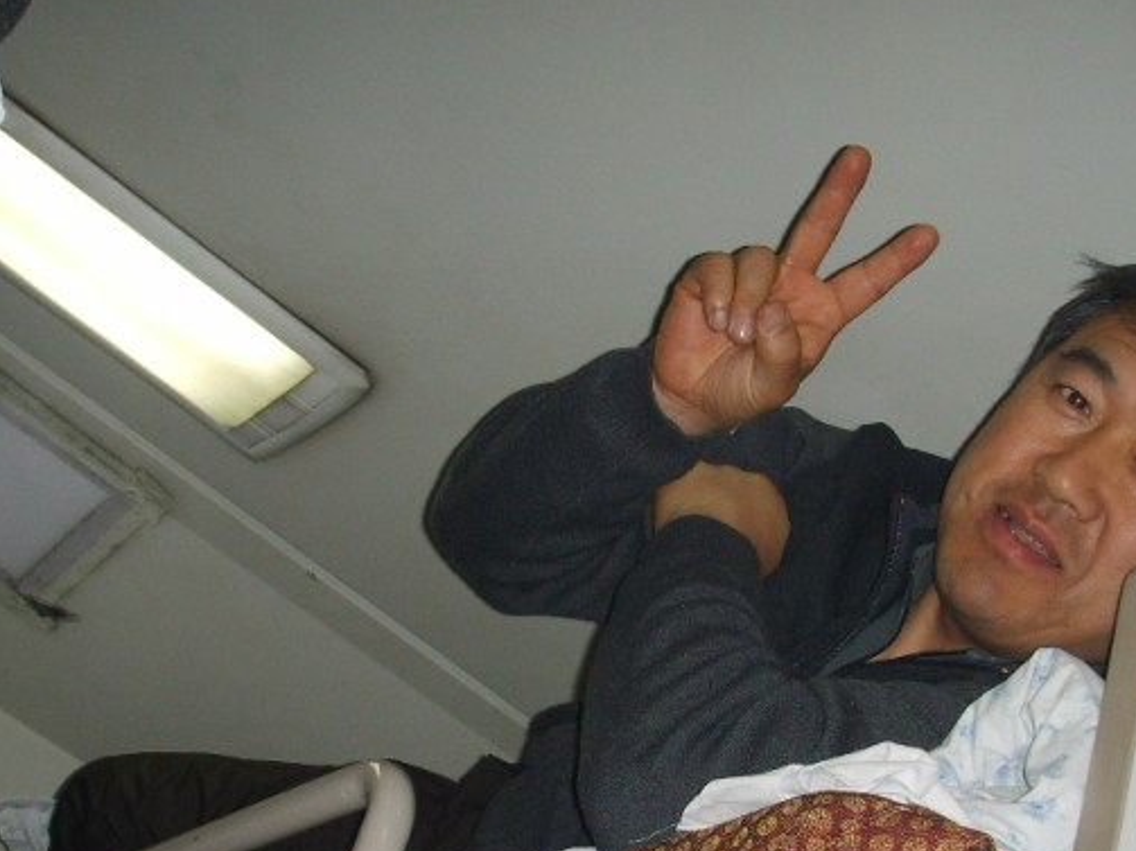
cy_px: 657
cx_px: 612
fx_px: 2034
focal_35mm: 62
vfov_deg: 23.4
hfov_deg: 31.2
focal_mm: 6.6
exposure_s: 1/45
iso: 100
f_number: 3.5
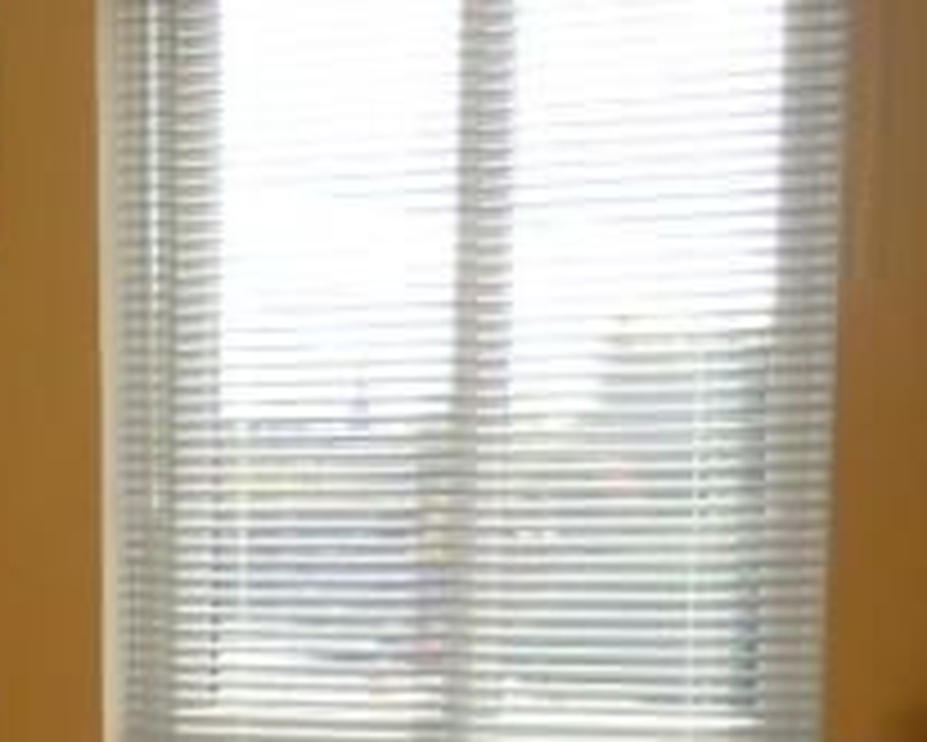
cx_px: 25
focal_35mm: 83
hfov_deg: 22.2
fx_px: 2278
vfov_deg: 17.8
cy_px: 830
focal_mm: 5.4
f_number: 3.5
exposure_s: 1/125
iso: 100
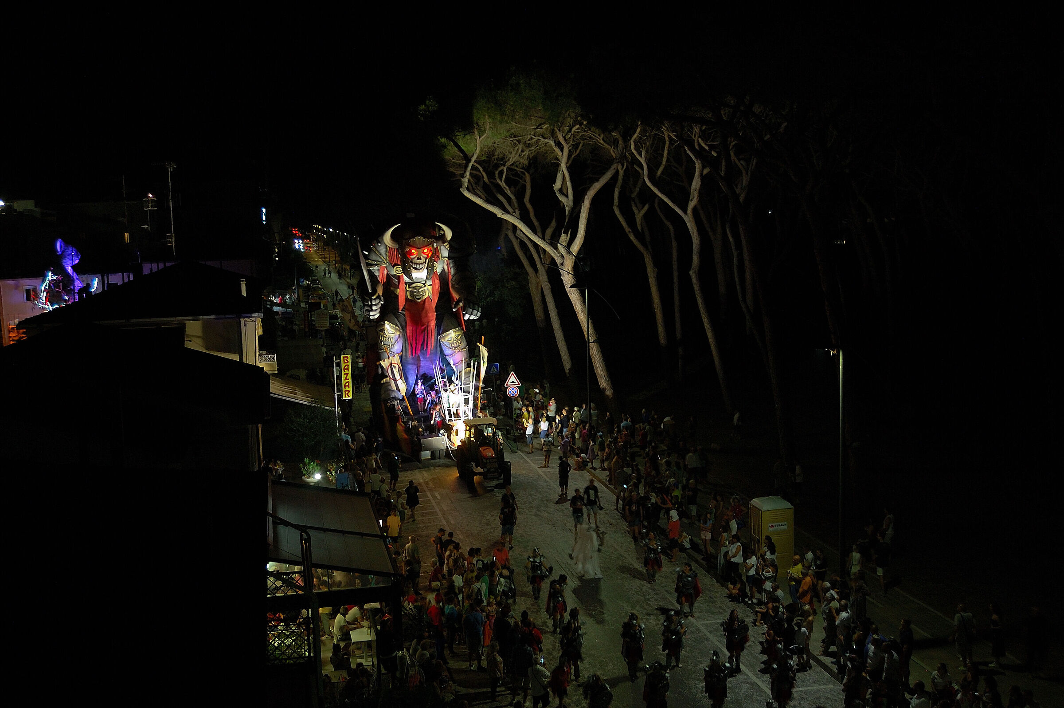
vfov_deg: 34.2
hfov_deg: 49.6
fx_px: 1152
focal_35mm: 39
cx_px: 532
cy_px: 354
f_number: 4
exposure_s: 1/6
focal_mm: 26
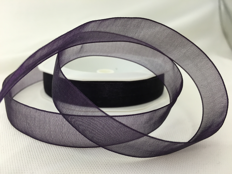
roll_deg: -1.6
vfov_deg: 48.2
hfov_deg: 61.7
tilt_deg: -18.4
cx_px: 116
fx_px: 194
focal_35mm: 29
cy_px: 87
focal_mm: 4.15
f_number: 2.2
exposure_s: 1/33
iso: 50
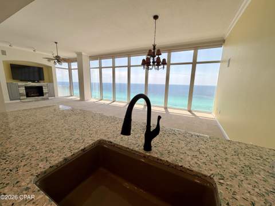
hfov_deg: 102.1
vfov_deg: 85.6
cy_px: 103
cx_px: 138
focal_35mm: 14
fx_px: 111
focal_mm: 2.22
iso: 64
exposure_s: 1/433
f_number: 2.2
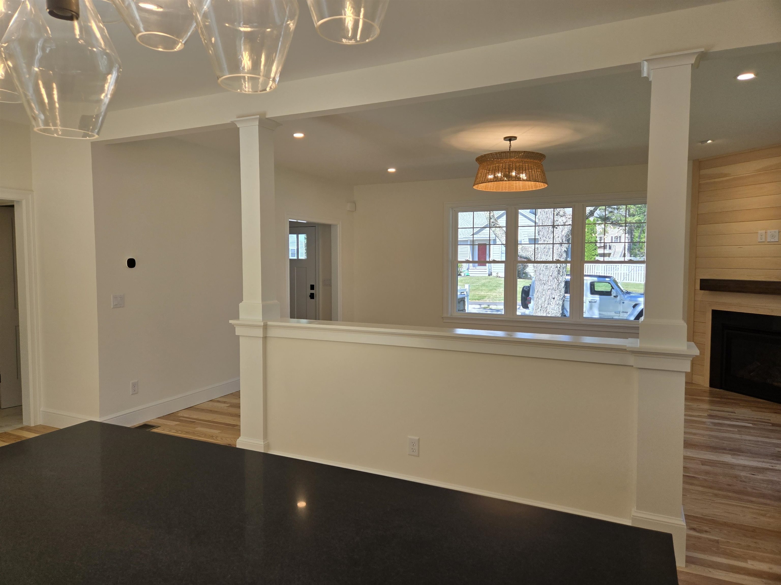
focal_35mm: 23
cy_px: 292
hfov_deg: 73.9
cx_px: 390
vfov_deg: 58.9
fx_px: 519
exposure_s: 1/679
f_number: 1.8
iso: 80
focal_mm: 5.4
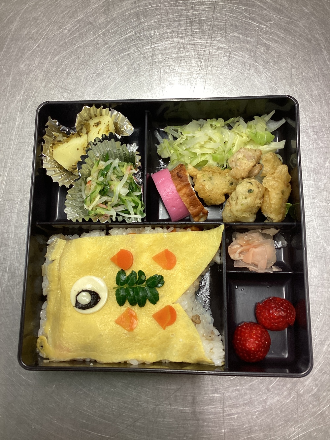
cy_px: 220
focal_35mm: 31
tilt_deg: -79.2
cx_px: 165
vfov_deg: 58.3
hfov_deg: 45.4
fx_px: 394
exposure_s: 1/50
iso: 64
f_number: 2.4
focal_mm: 3.3
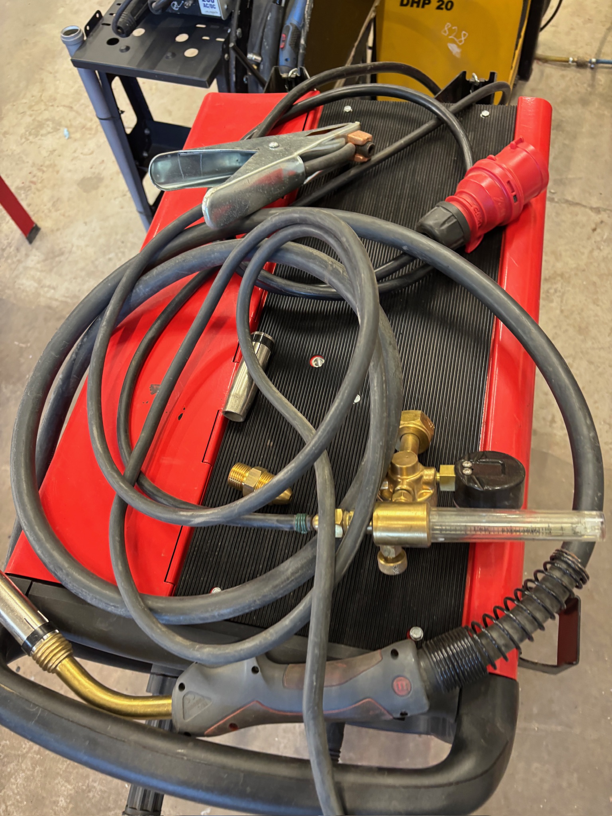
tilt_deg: -61.5
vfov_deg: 67.3
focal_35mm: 26
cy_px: 408
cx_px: 306
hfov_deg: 53.1
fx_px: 613
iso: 250
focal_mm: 5.96
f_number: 1.6
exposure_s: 1/50
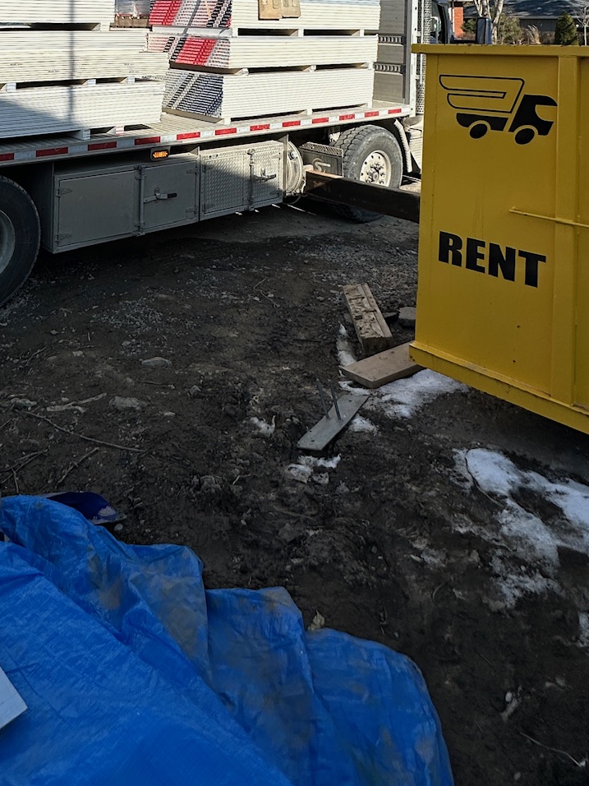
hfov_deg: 45.1
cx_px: 142
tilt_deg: +2.1
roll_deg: +1.2
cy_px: 25
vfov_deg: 50.3
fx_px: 681
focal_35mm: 30
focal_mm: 2.22
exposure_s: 1/2304
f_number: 2.2
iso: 50
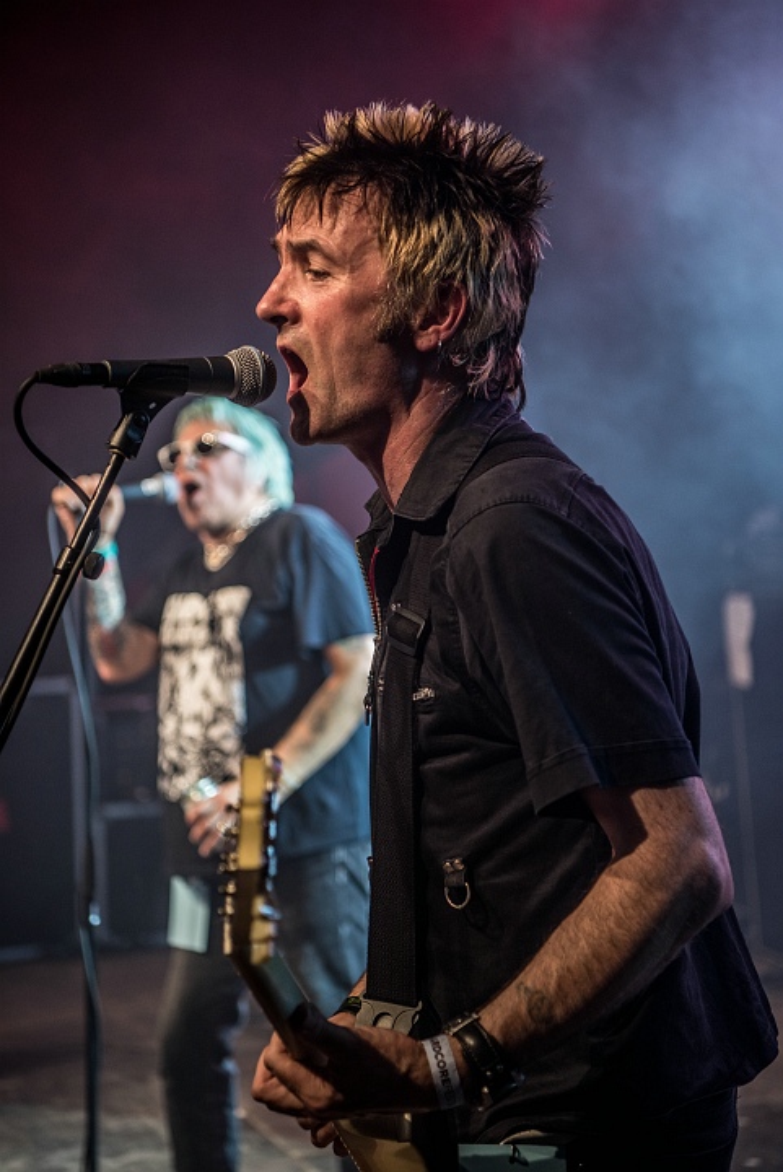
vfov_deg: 28.8
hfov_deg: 19.5
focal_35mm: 70
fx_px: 2280
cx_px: 392
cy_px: 586
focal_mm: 70
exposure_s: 1/125
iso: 500
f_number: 3.2
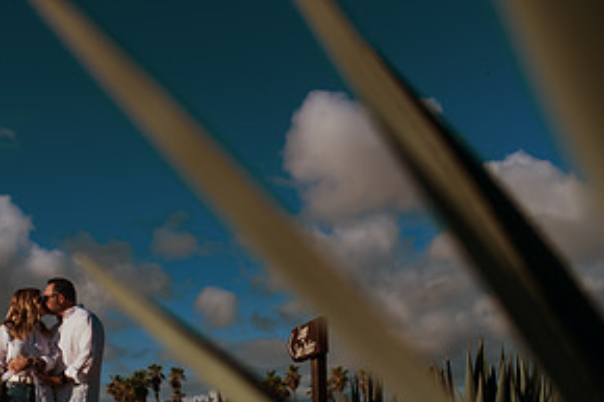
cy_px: 227
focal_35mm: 70
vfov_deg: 19.4
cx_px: 194
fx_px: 1174
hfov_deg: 28.6
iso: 64
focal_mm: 35
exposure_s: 1/5000
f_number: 2.2
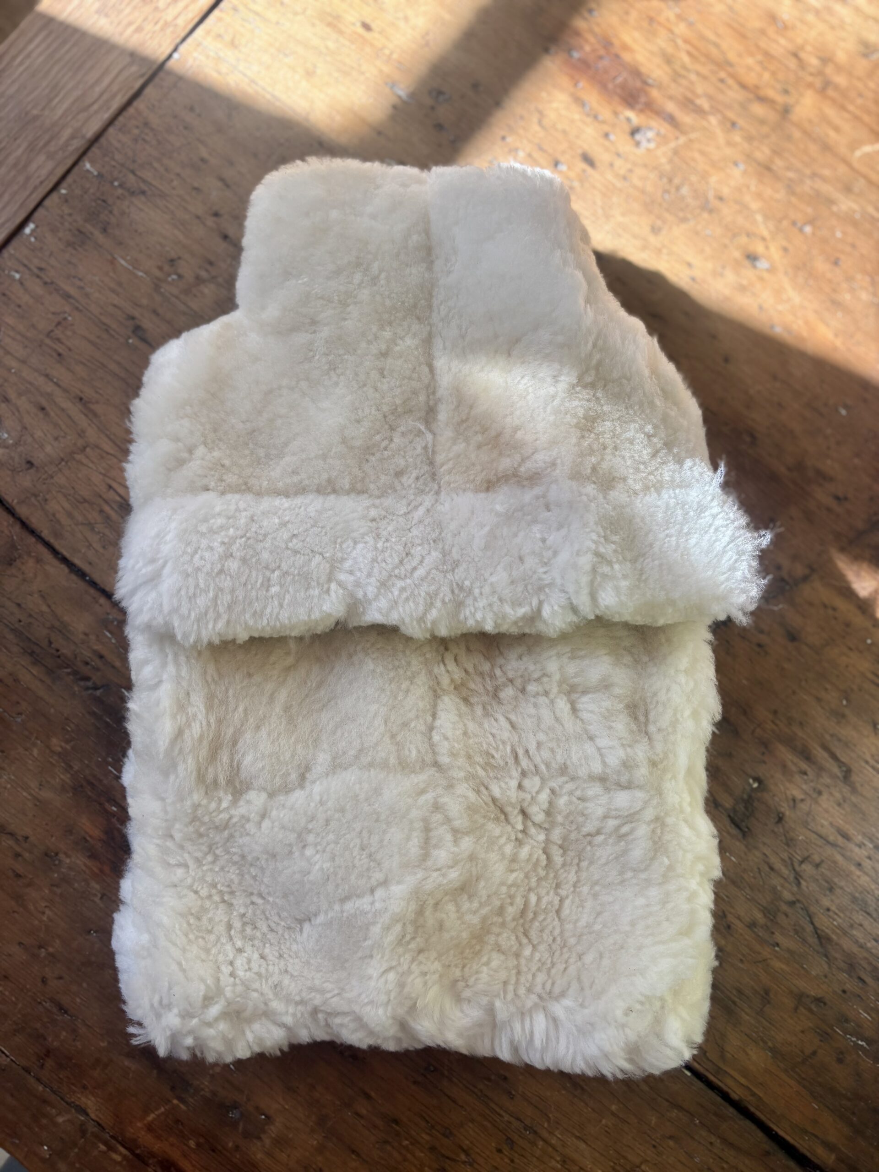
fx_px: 880
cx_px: 440
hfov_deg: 53.1
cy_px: 586
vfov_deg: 67.3
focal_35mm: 26
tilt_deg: -82.9
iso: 50
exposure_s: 1/303
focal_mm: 5.96
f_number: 1.6
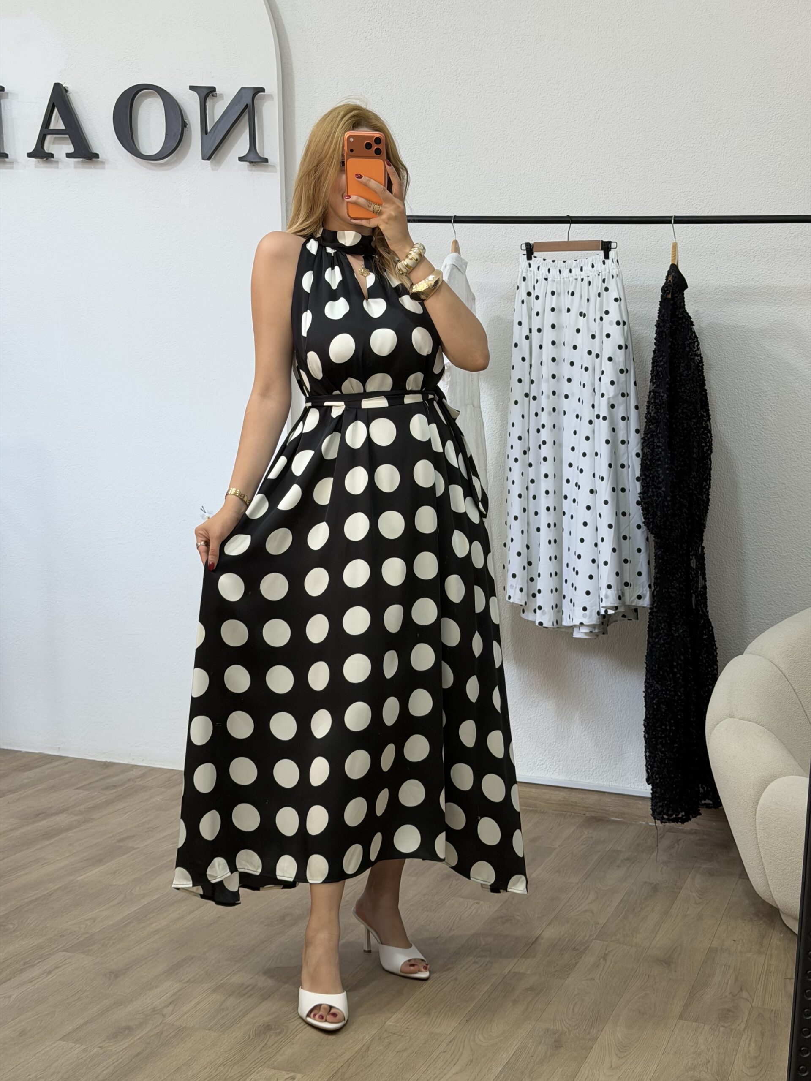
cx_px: 406
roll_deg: -1.5
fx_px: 1499
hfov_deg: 30.3
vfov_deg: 39.7
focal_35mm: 48
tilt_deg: -24.0
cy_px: 540
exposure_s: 1/96
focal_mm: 6.76
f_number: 1.78
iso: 80
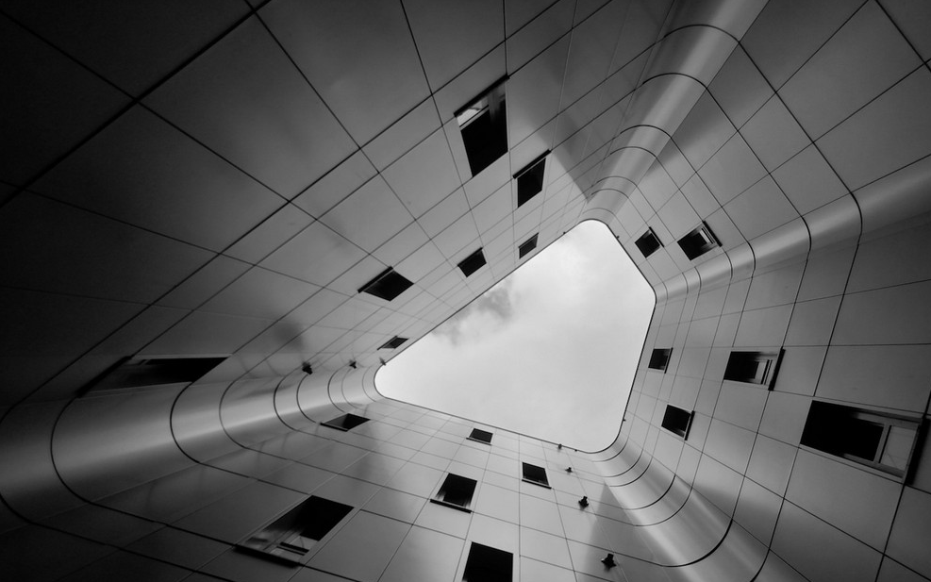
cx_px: 463
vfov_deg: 42.9
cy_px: 350
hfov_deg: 64.6
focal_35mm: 29
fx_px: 736
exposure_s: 1/563
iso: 50
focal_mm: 3.95
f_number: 2.2
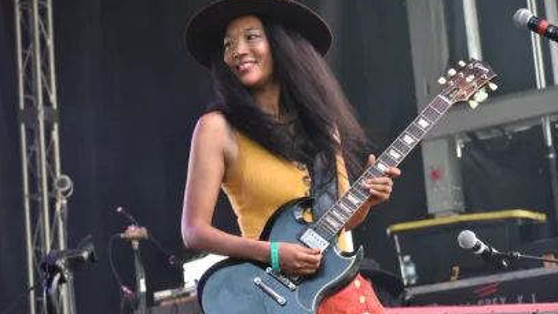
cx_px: 281
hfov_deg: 17.3
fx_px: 1834
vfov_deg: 9.8
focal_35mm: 124
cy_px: 128
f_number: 4.8
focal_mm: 78
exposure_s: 1/400
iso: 800
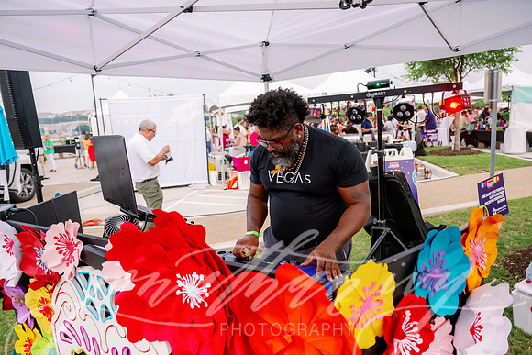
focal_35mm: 24
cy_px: 178
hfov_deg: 73.7
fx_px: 355
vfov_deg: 53.2
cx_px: 266
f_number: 3.5
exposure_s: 1/2000
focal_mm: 24
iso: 1600
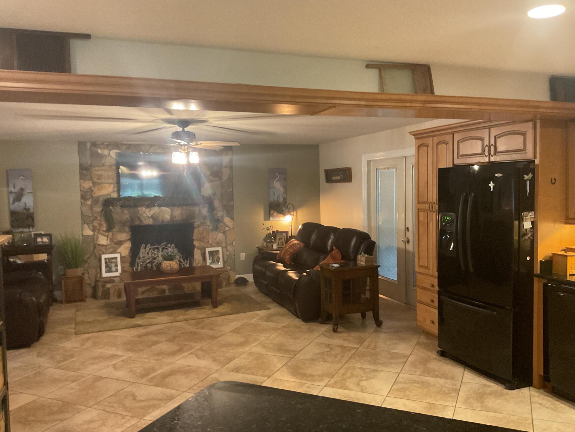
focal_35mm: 30
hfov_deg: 60.0
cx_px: 288
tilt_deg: -3.6
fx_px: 498
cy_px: 216
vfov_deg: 46.8
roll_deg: +1.2
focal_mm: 3
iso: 320
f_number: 1.8
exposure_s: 1/40
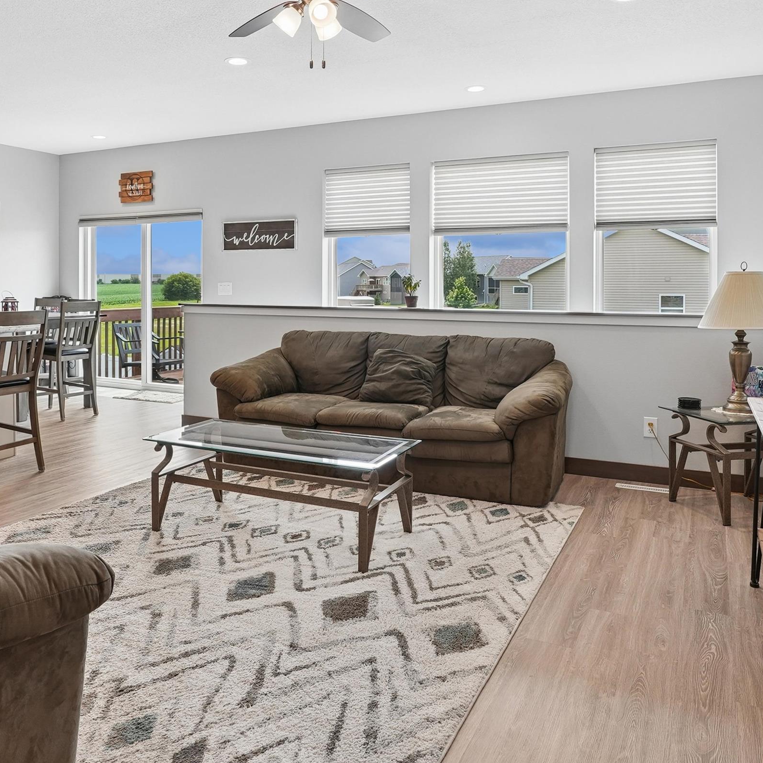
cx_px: 306
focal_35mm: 28
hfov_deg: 56.9
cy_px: 278
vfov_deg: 56.5
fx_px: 698
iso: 400
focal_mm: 17
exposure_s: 1/50
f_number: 9
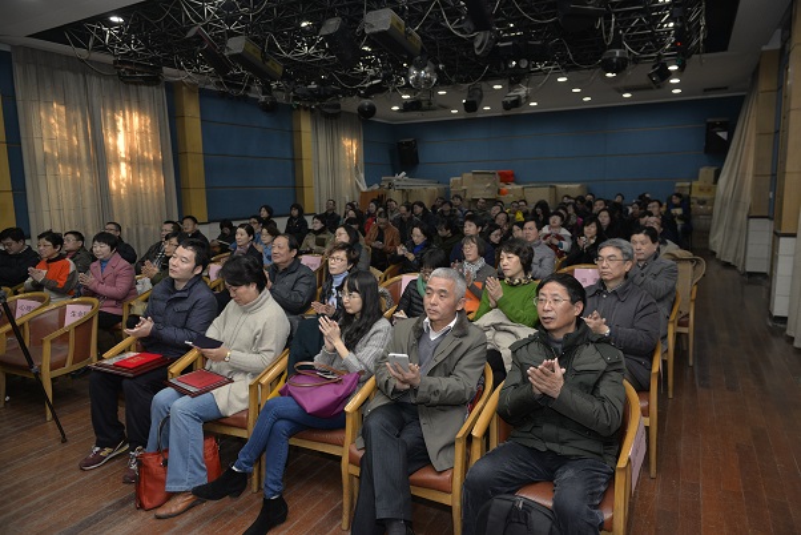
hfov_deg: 73.7
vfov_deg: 53.2
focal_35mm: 24
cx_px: 400
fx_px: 534
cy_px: 268
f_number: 4
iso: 800
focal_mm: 24
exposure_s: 1/90
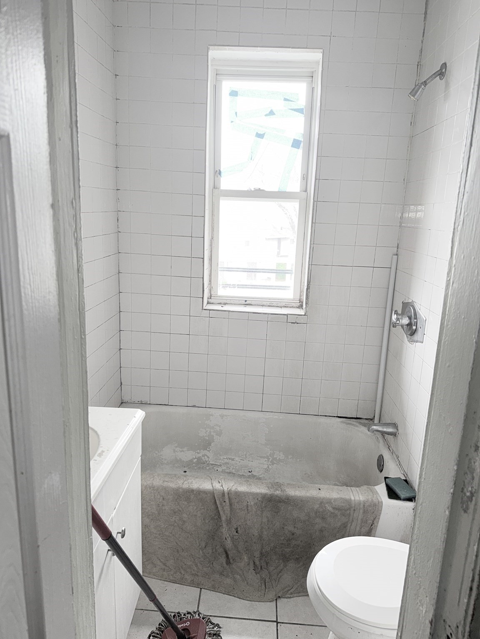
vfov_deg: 71.6
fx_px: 444
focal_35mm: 24
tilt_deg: -12.5
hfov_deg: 56.8
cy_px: 320
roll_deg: -2.5
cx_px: 240
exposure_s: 1/33
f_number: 1.78
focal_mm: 6.76
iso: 50
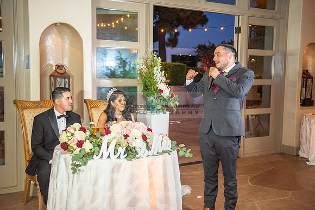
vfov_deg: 31.9
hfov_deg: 46.4
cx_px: 158
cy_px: 105
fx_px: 368
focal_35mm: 42
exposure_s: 1/125
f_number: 2.8
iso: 1250
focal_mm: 42
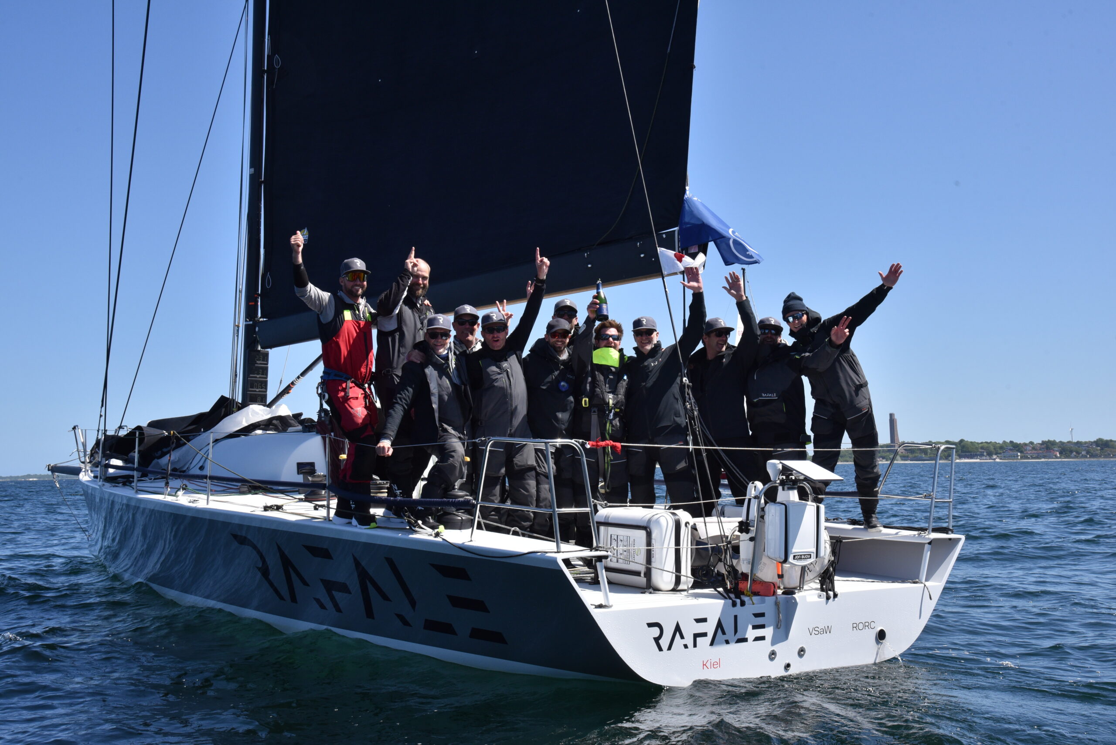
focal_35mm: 38
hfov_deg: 50.7
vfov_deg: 35.1
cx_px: 558
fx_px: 1178
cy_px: 372
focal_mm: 38
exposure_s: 1/800
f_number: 14
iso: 800
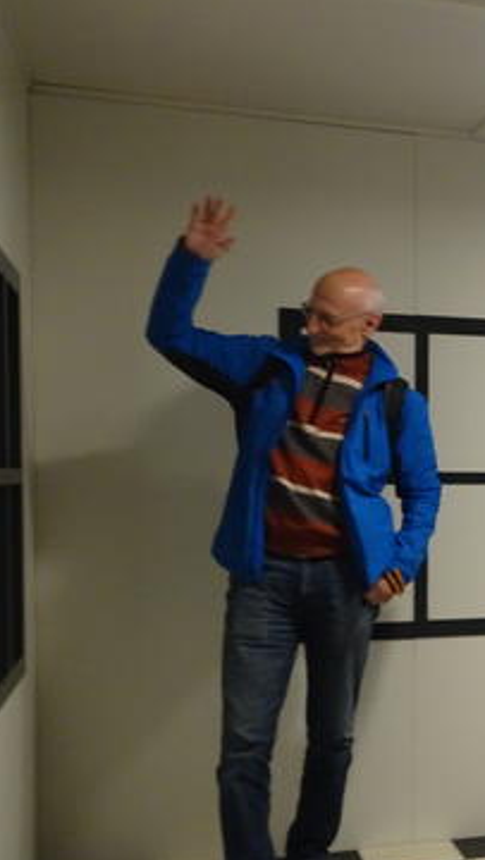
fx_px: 1369
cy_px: 564
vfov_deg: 34.6
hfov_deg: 18.4
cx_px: 669
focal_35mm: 60
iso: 500
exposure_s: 1/40
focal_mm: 5.26
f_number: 4
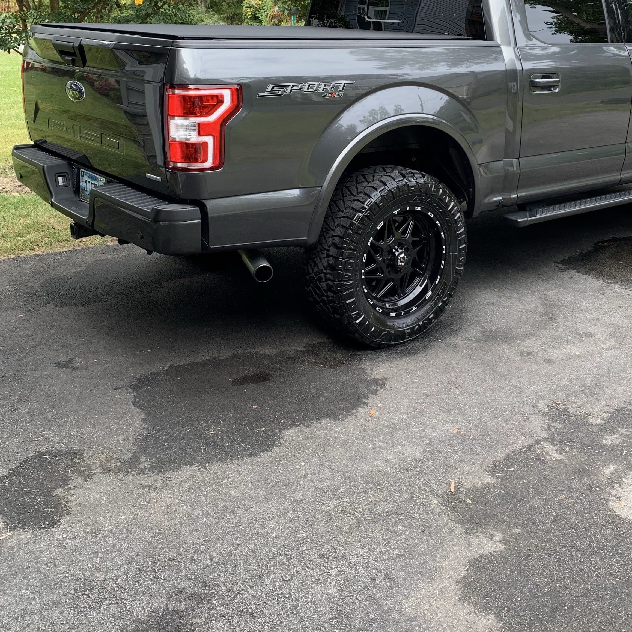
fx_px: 826
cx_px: 392
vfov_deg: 40.8
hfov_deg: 41.6
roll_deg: -2.1
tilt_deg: -8.4
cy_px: 167
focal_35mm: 40
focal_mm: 4.25
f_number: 1.8
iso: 25
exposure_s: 1/174
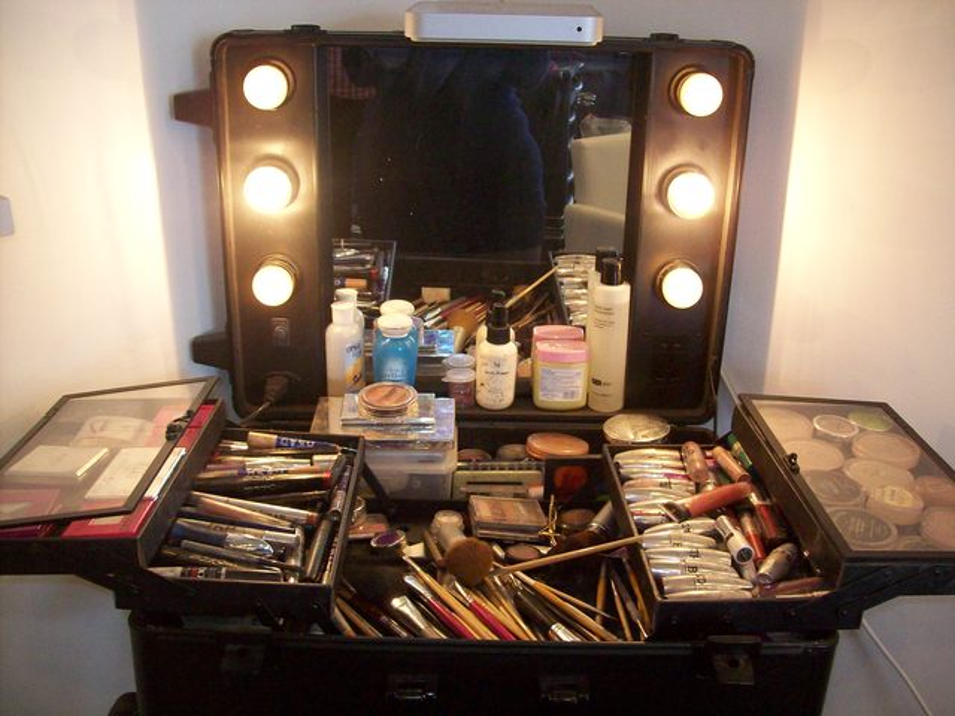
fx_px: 993
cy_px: 358
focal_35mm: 36
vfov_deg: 39.7
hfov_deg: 51.4
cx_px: 478
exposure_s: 1/64
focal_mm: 6
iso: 200
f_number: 2.7
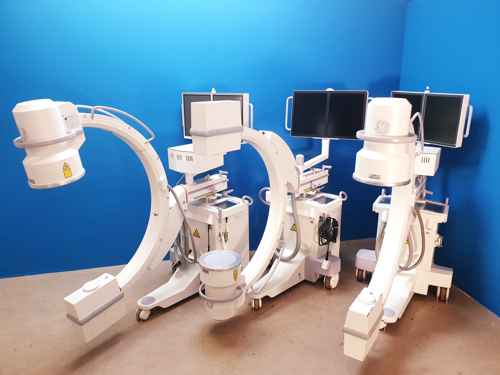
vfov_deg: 53.1
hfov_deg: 67.3
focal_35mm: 26
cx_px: 250
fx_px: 376
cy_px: 188
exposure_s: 1/50
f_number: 2.4
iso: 200
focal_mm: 4.3
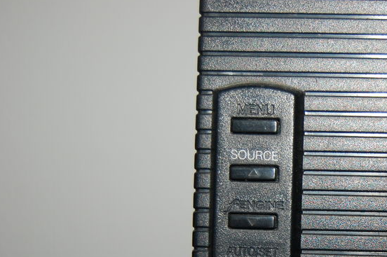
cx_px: 340
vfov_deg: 15.6
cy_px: 213
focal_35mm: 87
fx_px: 934
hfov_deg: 22.9
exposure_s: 1/60
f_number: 4.5
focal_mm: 32
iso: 400
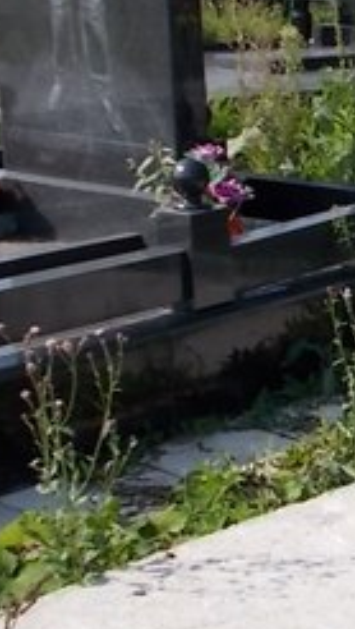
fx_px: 1534
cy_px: 245
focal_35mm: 92
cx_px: 695
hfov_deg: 11.9
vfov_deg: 23.1
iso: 80
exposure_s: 1/125
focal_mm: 4.6
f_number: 8
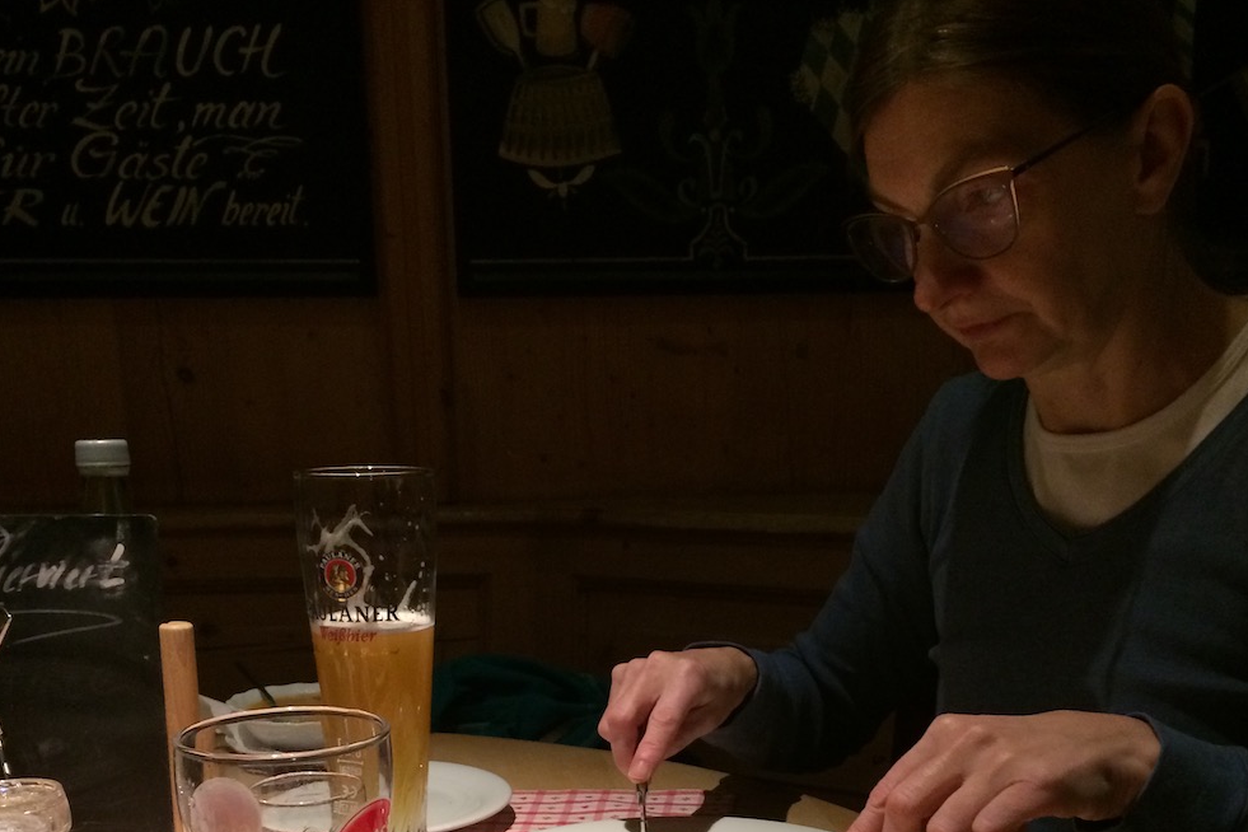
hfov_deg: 47.4
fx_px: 1421
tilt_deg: -14.3
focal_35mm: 41
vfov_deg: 31.2
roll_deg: +0.5
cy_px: 737
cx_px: 630
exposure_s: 1/33
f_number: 2.2
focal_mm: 4.15
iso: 250
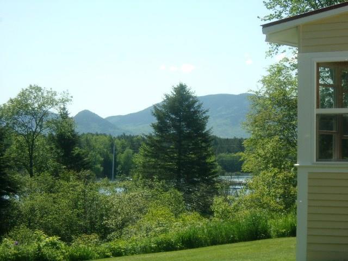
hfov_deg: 18.2
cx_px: 174
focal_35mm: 108
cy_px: 130
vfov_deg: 13.7
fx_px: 1086
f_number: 6.6
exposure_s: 1/280
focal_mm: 19.6
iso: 80
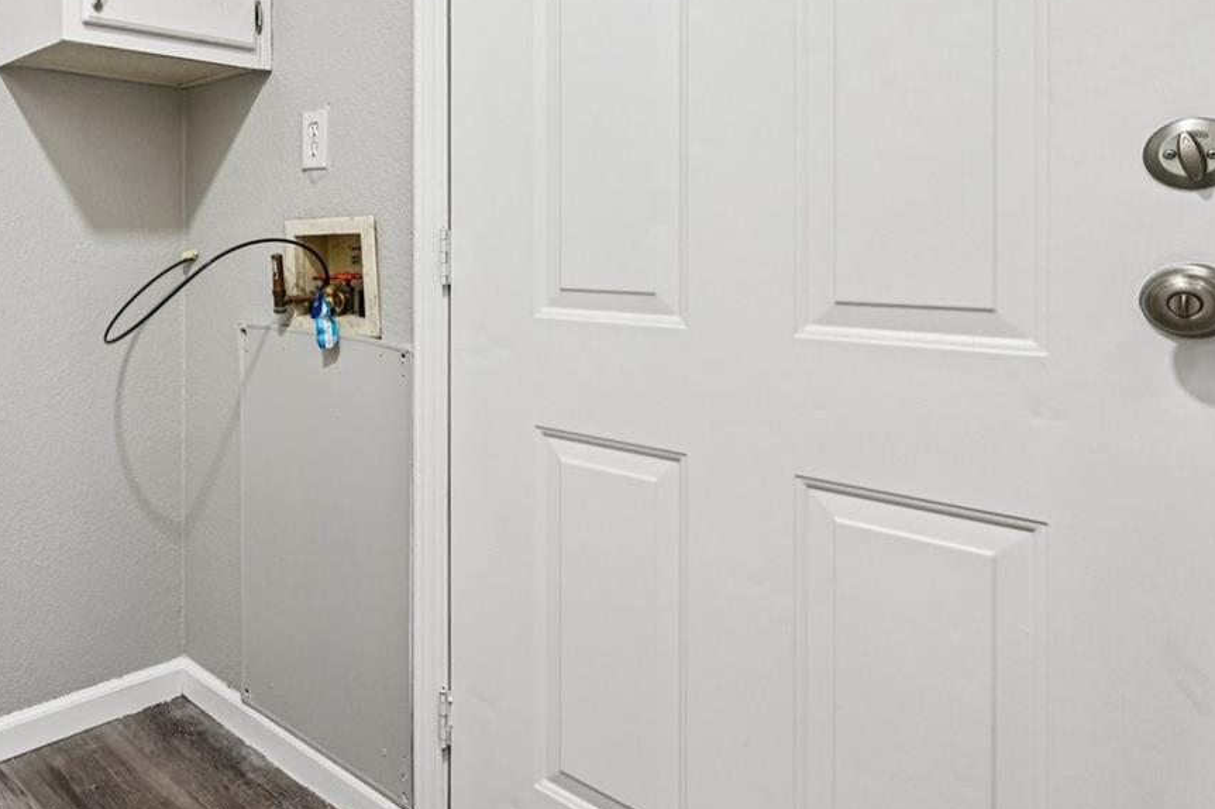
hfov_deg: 63.3
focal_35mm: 26
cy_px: 235
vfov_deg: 48.2
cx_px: 240
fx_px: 877
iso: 400
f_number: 11
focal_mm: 14
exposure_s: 1/6
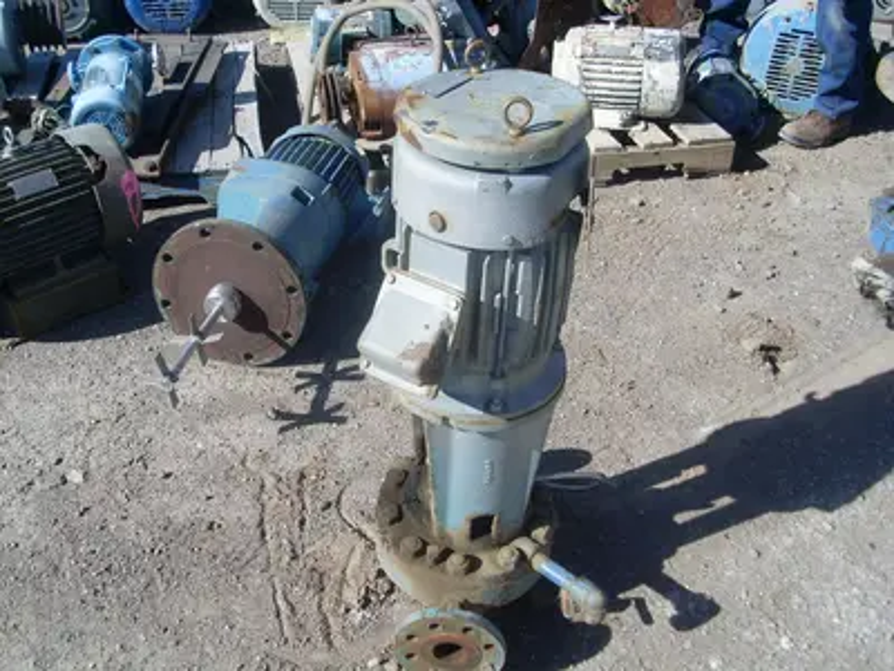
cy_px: 336
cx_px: 447
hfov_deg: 49.0
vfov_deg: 37.7
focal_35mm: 38
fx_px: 981
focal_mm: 6.3
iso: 80
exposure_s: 1/250
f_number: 7.7
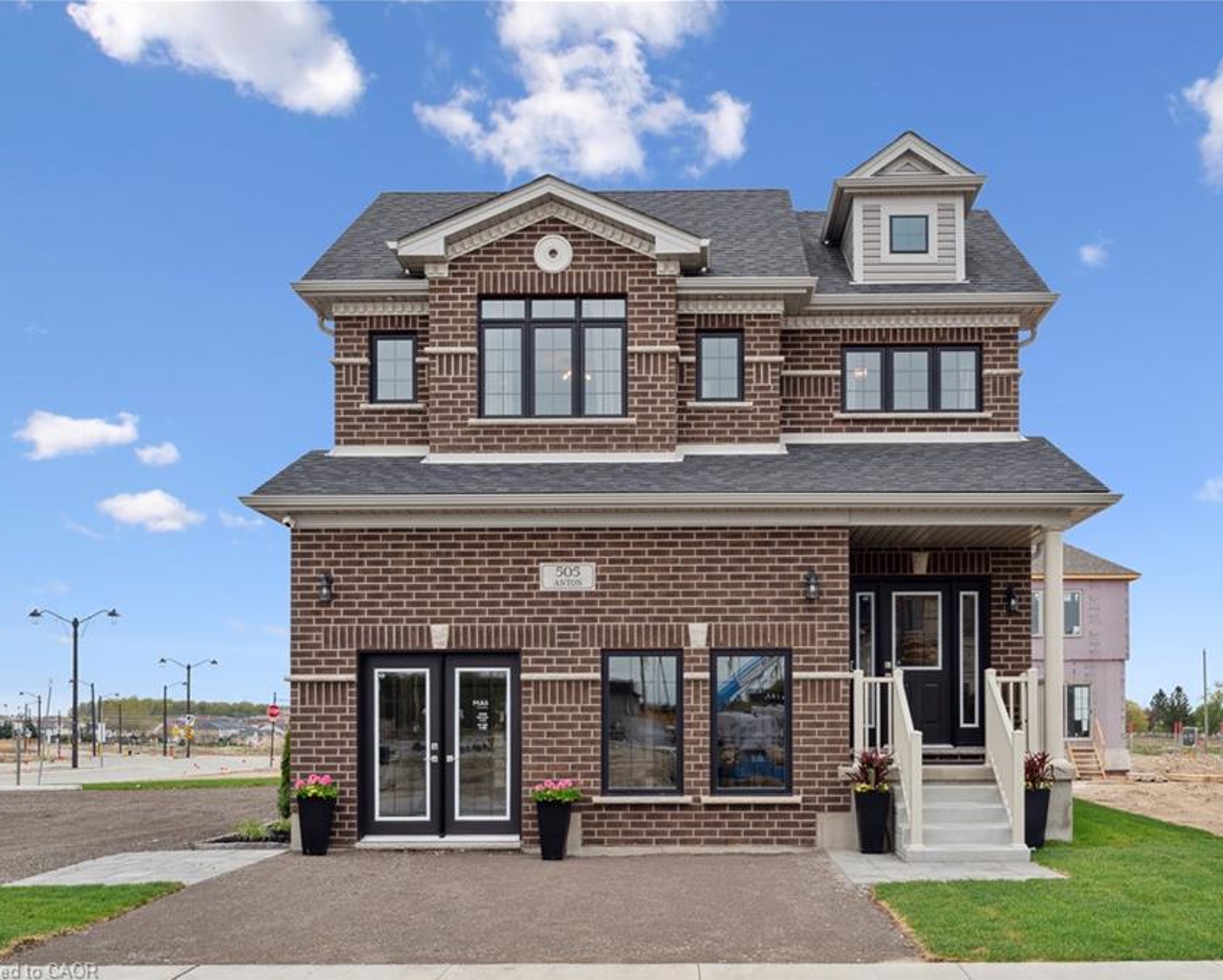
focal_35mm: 34
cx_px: 683
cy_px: 491
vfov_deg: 43.4
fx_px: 1231
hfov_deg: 52.7
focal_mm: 30
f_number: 11
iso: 100
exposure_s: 1/100
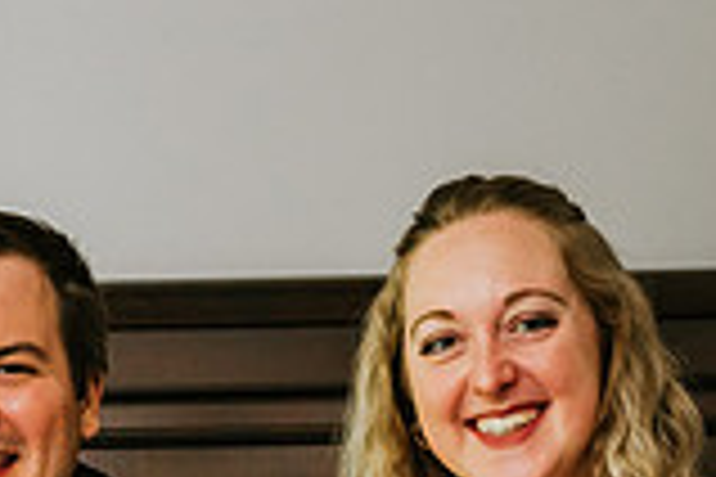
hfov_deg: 13.6
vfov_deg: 8.9
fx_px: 2983
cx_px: 63
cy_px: 709
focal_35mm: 150
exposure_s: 1/250
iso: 1000
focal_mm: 41
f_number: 2.8
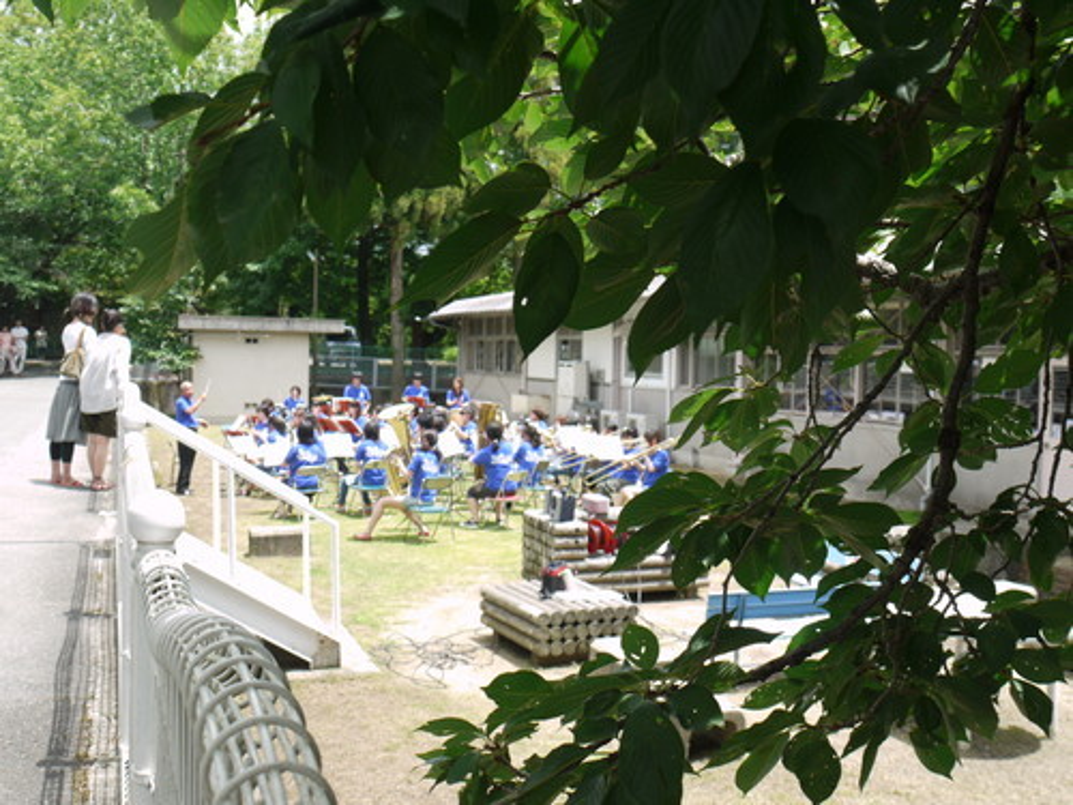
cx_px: 536
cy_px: 402
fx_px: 1240
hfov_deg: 46.8
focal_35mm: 40
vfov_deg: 36.0
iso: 100
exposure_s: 1/125
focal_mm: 20
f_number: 7.1
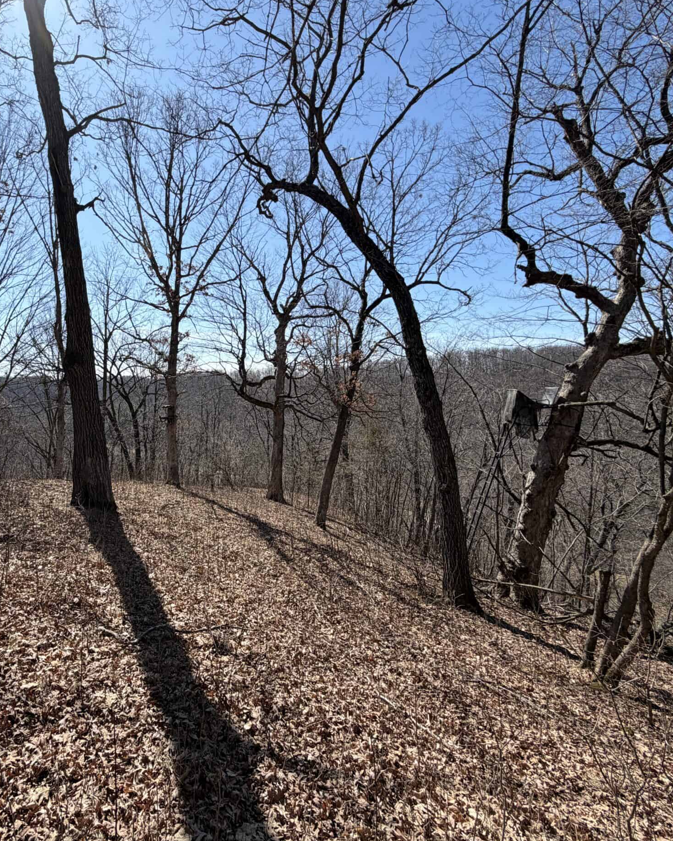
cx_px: 206
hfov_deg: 68.2
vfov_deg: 83.3
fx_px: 473
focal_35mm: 19
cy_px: 413
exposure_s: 1/770
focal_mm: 2.22
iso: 32
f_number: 2.2
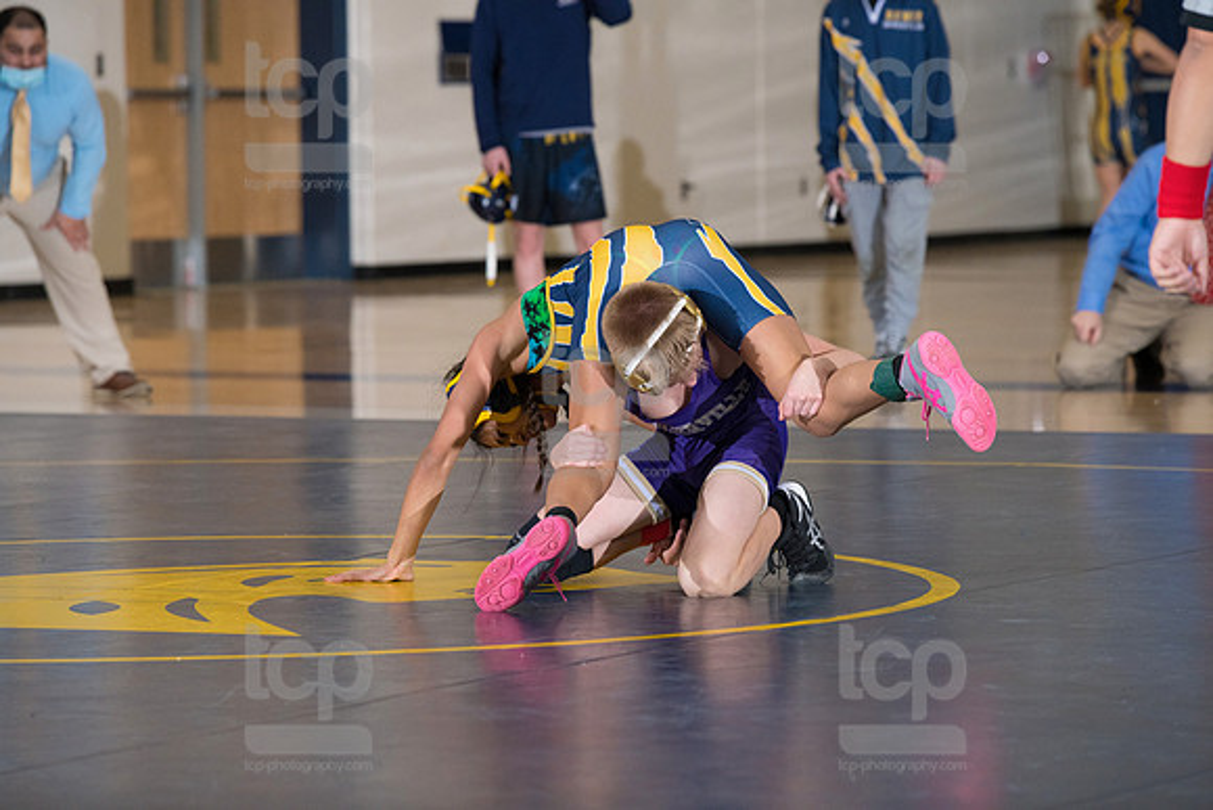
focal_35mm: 200
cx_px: 606
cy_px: 405
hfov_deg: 10.3
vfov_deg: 6.9
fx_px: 6740
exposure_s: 1/250
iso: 1250
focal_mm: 200
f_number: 5.6
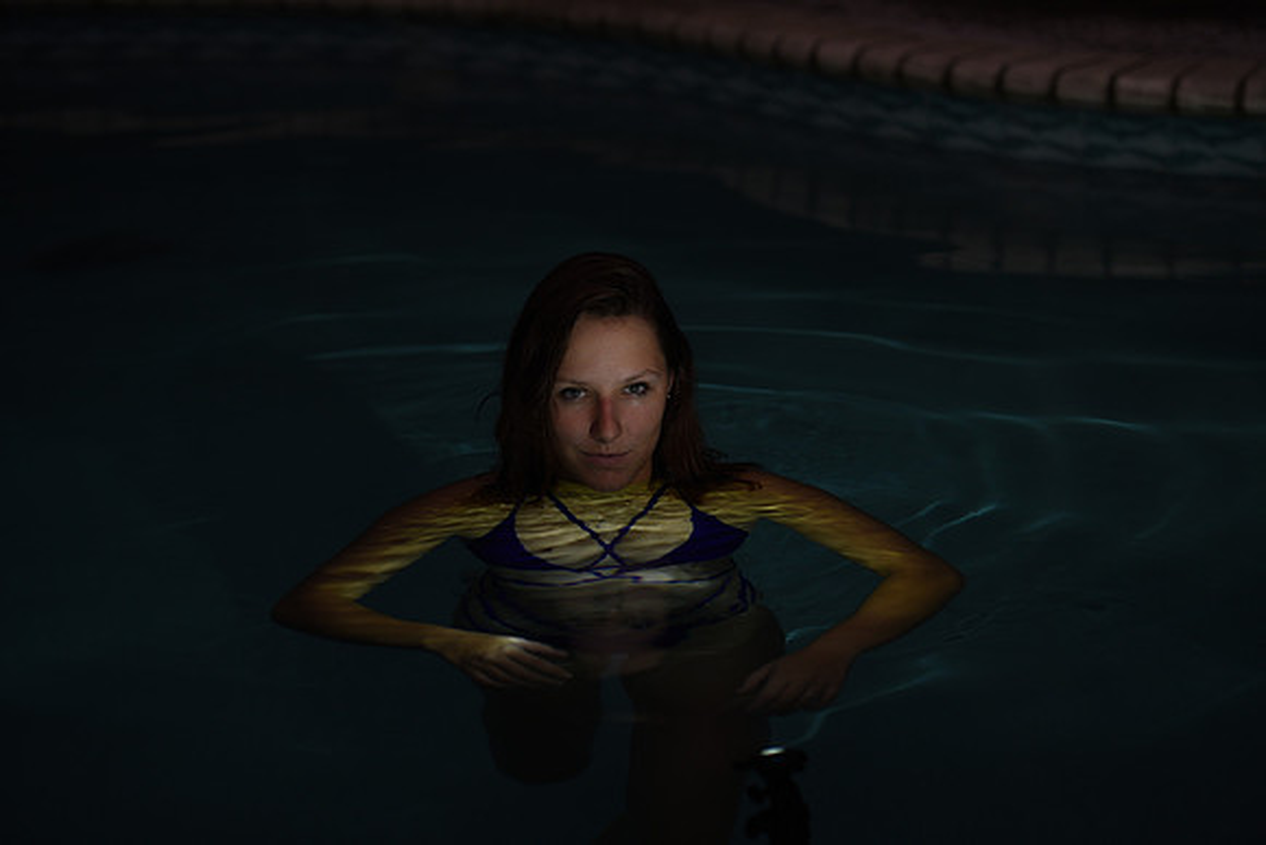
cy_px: 422
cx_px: 633
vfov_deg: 14.0
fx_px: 3447
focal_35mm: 98
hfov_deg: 20.8
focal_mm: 98
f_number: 2.8
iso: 400
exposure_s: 1/80
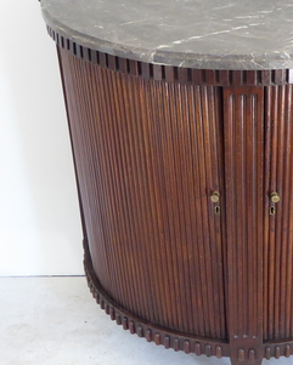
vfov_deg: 27.9
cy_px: 190
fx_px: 737
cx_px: 221
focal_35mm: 68
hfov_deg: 22.3
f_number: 3.7
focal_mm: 6.3
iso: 400
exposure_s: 1/25
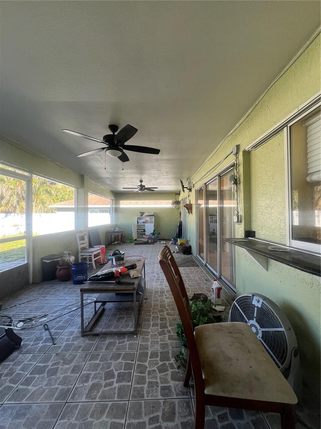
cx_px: 160
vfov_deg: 106.2
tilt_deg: +0.8
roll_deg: +0.7
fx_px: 161
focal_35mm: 13
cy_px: 214
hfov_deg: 89.9
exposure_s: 1/99
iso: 64
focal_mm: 1.57
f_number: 1.8
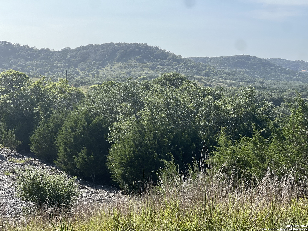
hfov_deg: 25.3
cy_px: 116
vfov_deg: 19.1
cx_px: 154
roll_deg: -0.8
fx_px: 685
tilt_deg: -3.3
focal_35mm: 77
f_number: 2.8
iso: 32
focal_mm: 9
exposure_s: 1/494
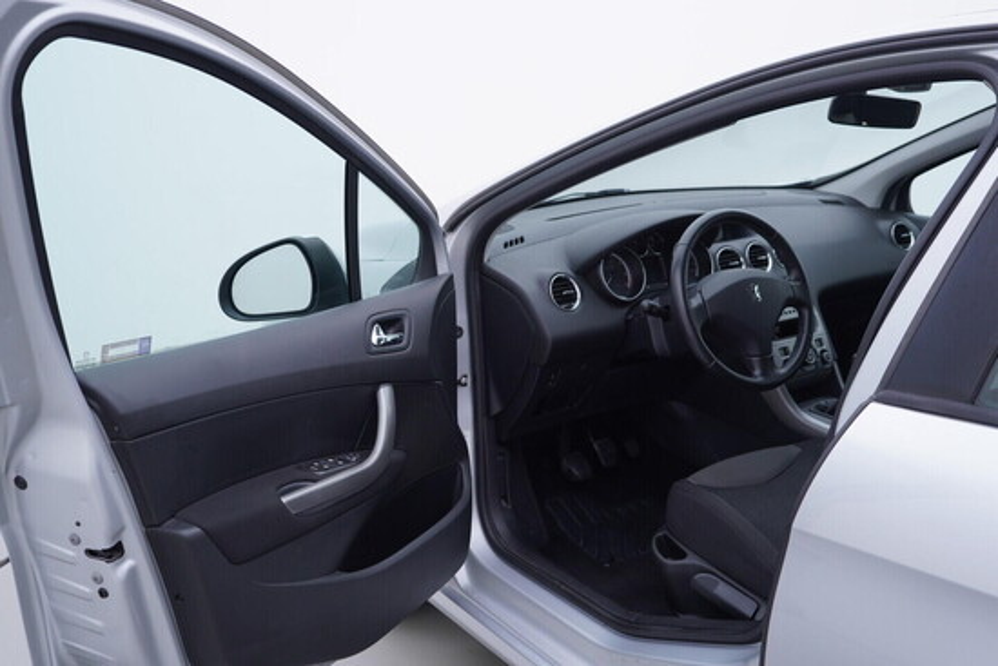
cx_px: 499
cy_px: 333
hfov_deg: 53.1
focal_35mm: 36
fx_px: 998
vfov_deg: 36.9
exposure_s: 1/60
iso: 125
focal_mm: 24
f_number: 3.5
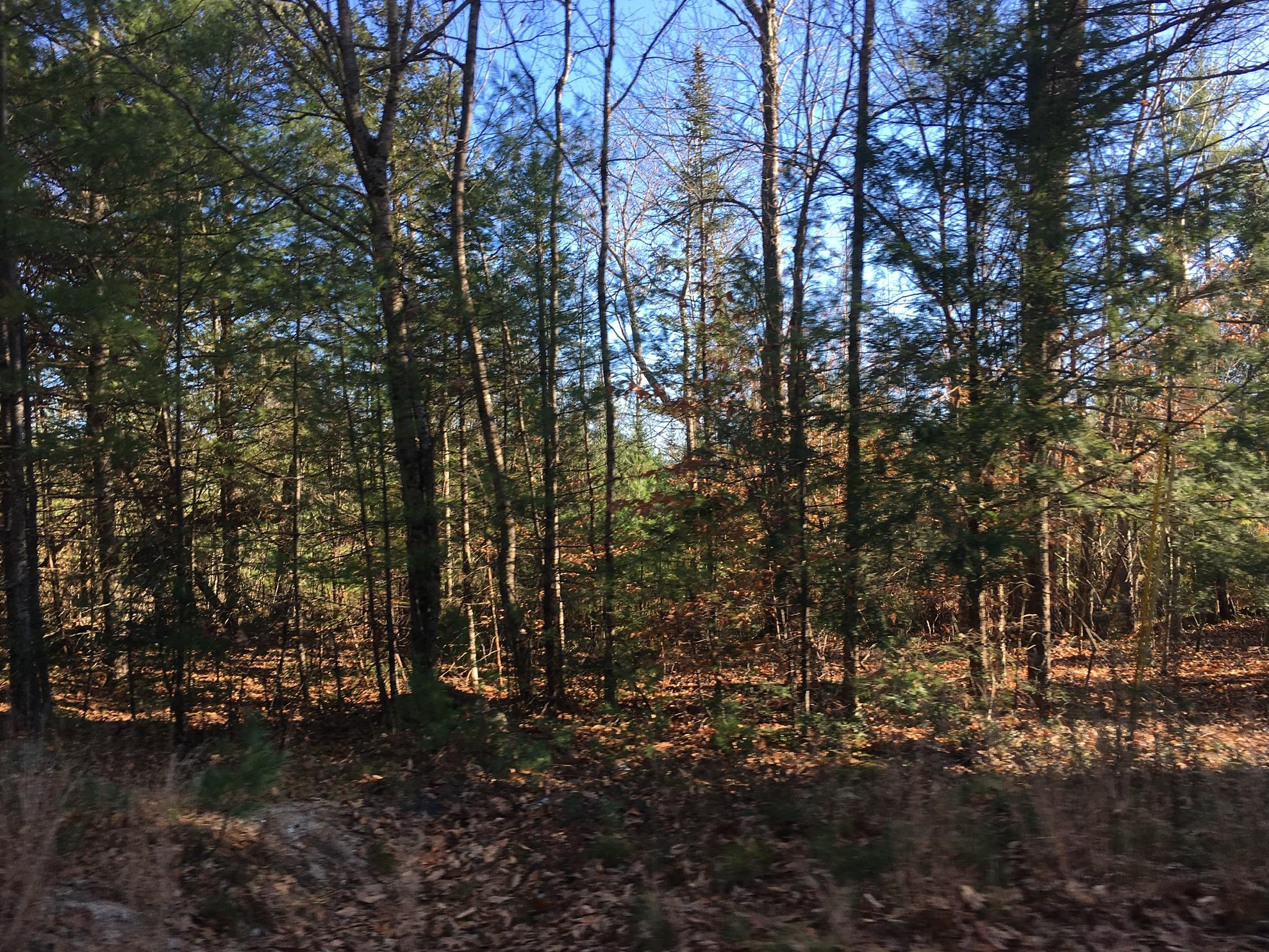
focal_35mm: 30
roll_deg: +2.3
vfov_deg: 46.8
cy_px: 471
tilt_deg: +3.4
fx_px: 1100
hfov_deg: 60.0
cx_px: 636
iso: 25
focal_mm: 4.15
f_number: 2.2
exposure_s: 1/282
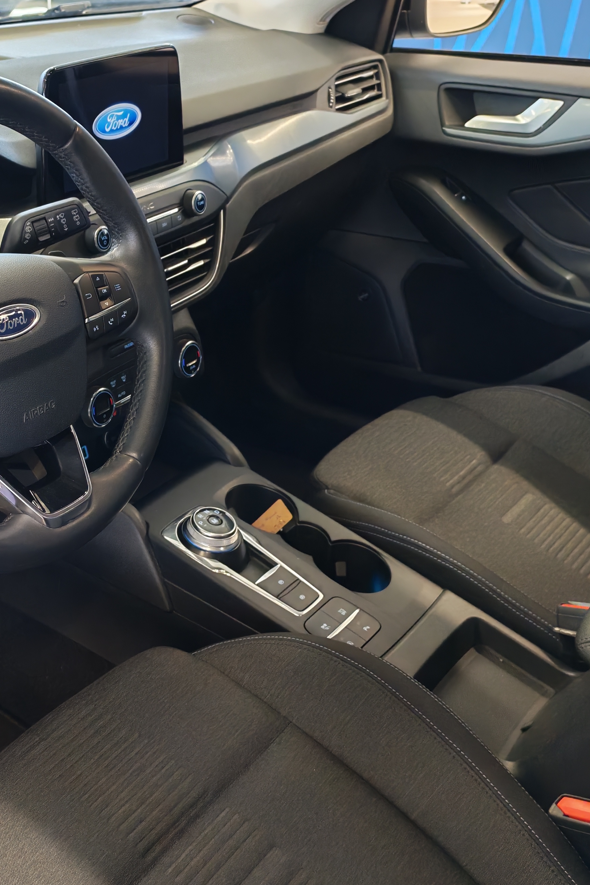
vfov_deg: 44.5
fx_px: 1081
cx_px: 67
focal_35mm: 44
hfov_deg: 29.4
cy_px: 444
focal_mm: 6.12
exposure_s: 1/100
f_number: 1.9
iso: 1250
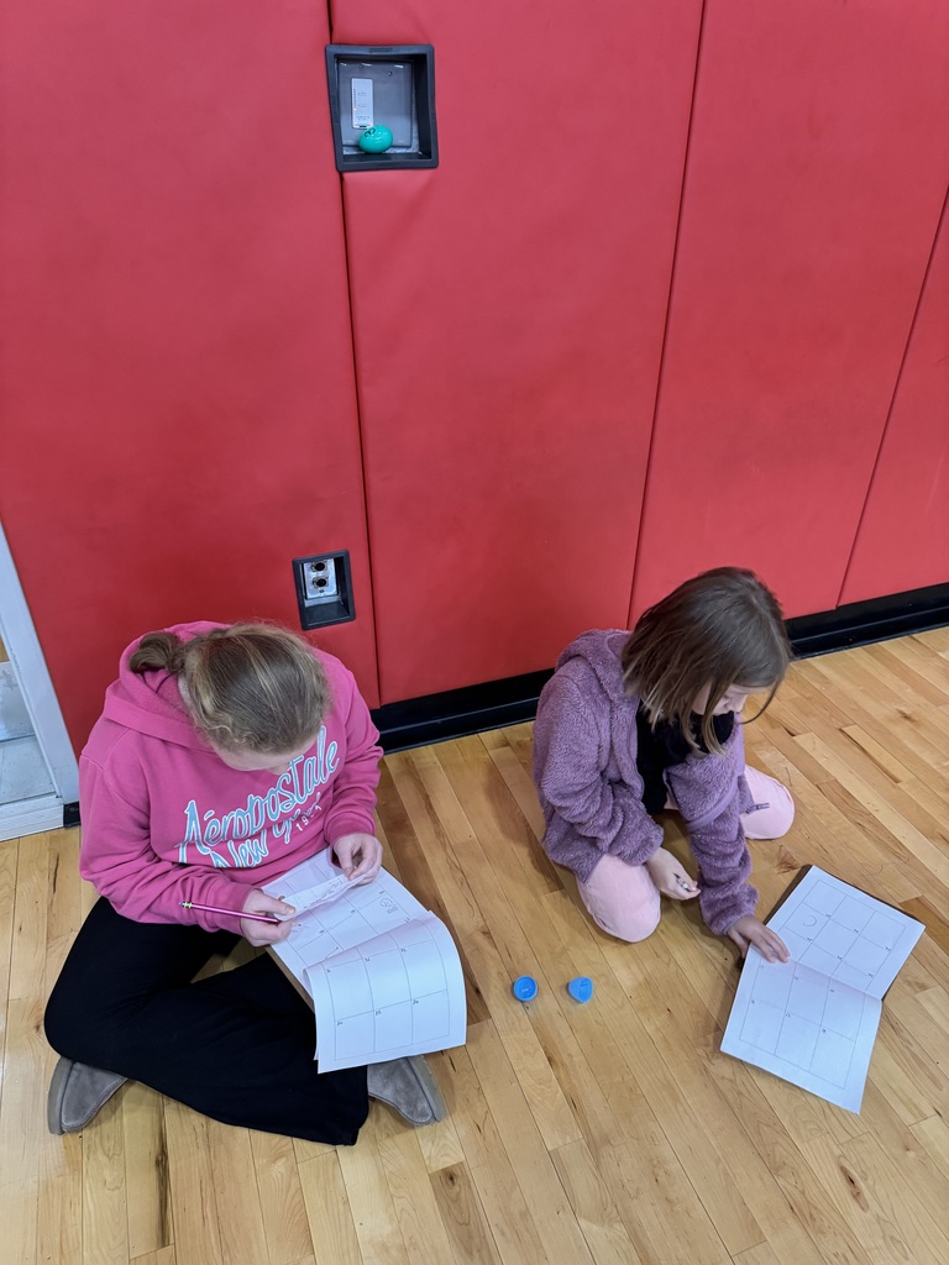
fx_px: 877
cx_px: 474
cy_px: 632
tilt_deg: -34.1
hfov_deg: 56.8
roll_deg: +0.3
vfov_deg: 71.6
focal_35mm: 24
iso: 320
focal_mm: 6.76
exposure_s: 1/60
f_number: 1.78
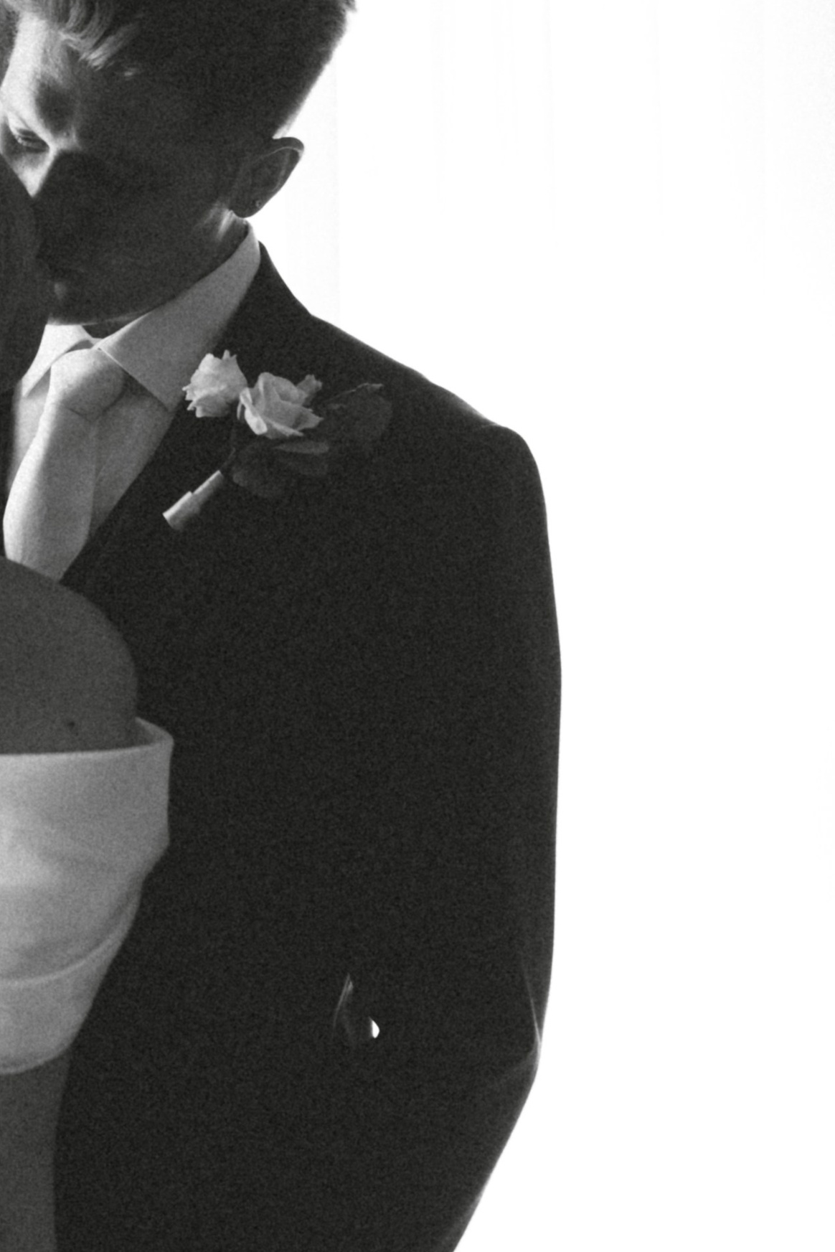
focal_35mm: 77
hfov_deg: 17.2
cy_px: 295
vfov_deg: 25.9
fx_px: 2678
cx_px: -52
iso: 640
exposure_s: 1/160
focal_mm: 35
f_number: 4
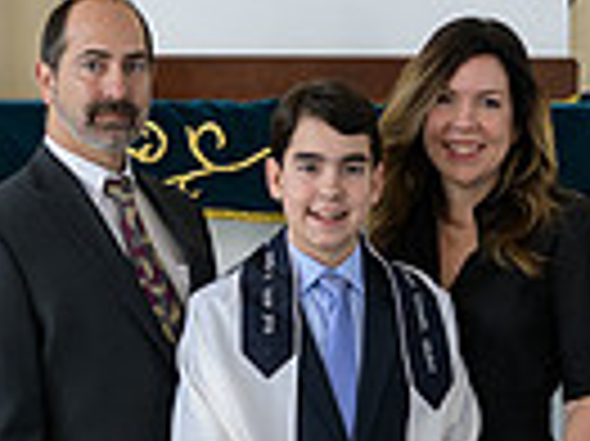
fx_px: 2895
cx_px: 297
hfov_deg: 11.6
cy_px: 358
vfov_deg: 8.7
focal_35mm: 170
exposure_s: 1/125
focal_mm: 40
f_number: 3.2
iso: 400
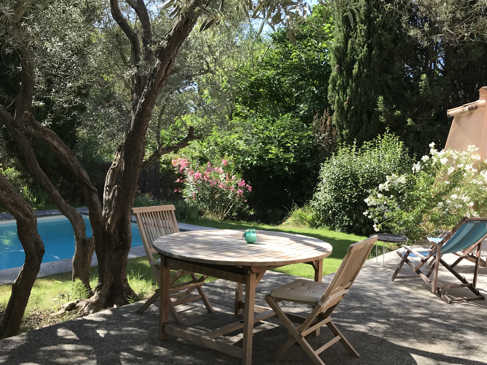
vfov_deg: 38.4
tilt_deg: -9.4
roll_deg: -4.1
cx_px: 310
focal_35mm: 37
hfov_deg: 49.6
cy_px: 233
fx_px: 521
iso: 20
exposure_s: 1/812
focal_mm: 3.99
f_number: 1.8
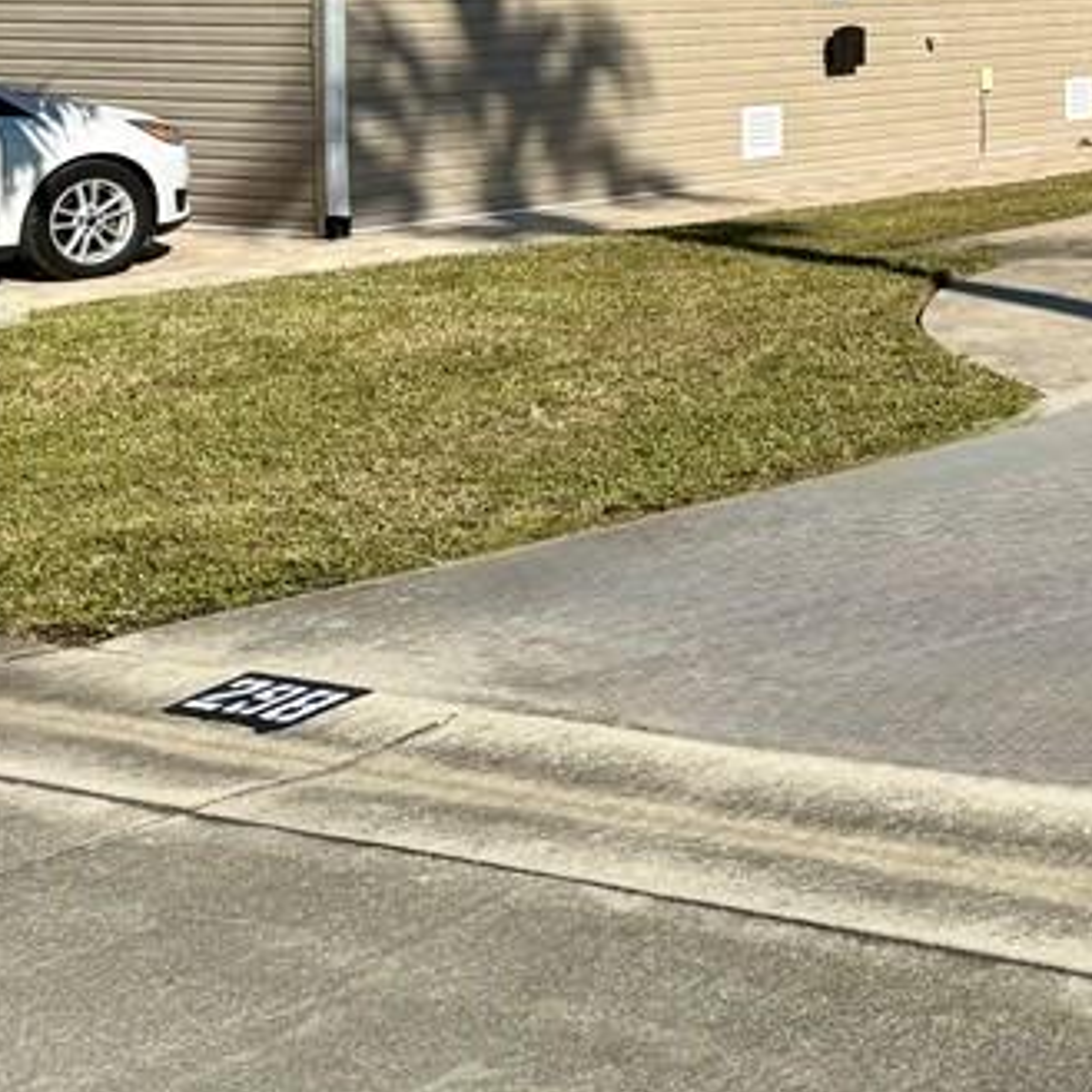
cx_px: 1683
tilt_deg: +0.4
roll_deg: +1.1
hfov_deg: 21.5
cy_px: -43
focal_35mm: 66
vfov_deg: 24.7
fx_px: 2356
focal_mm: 6.76
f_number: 1.78
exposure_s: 1/7353
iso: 80
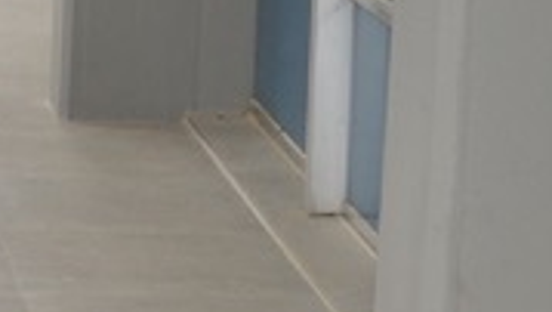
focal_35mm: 210
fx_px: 3076
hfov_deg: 10.0
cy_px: -204
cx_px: -237
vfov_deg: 5.7
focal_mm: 22
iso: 100
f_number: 5
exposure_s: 1/200
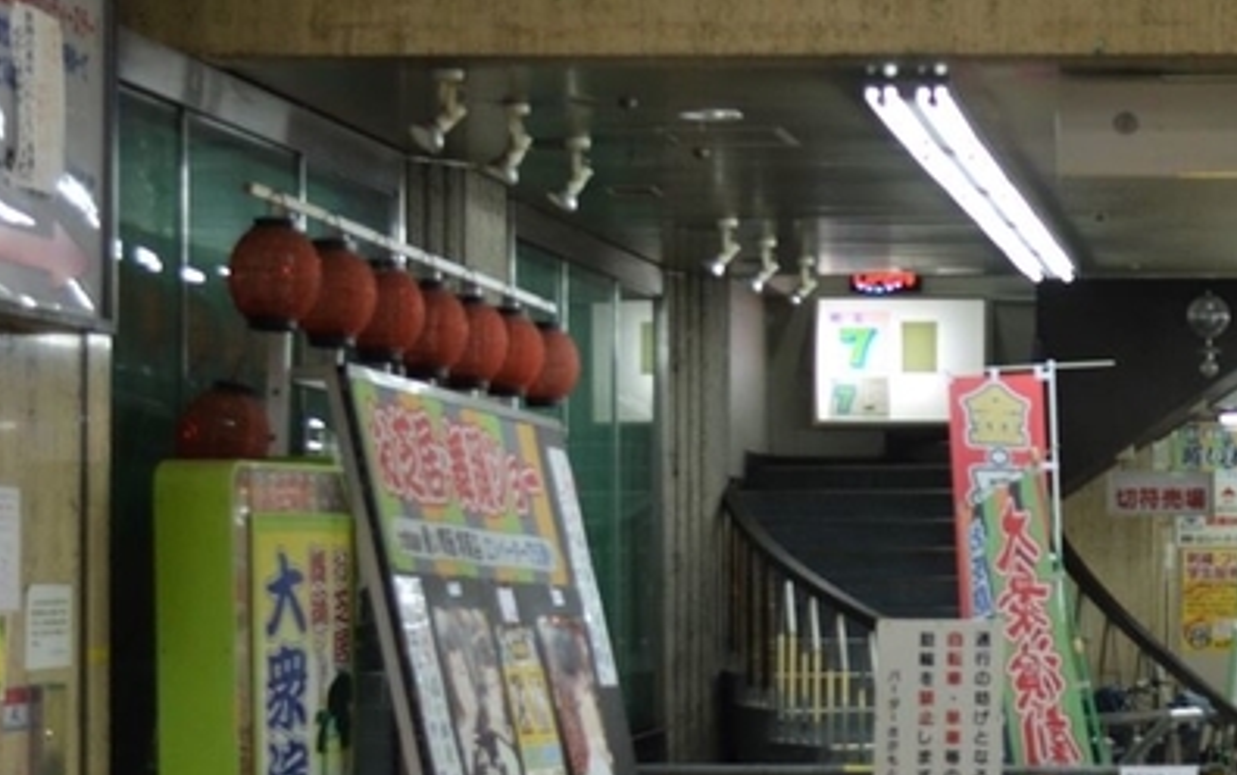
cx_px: 1031
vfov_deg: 16.5
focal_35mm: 79
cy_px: 448
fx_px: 2665
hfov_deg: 25.6
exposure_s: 1/60
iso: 400
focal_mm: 20
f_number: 3.8
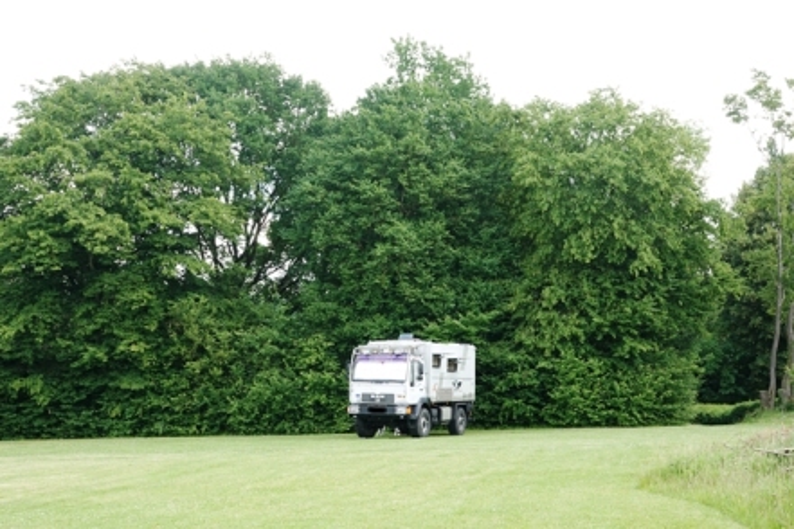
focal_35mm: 48
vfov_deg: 28.1
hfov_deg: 41.1
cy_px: 264
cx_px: 397
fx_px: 1059
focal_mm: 17.55
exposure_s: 1/50
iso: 125
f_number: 8
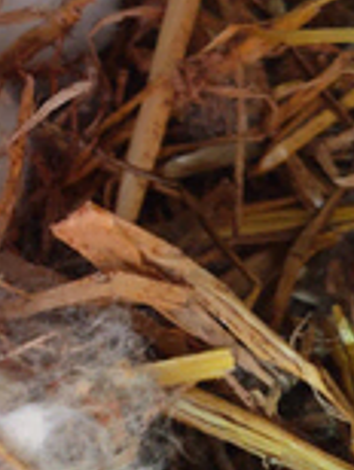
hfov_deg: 19.8
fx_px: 952
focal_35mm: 70
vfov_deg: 27.2
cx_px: -72
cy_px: 93
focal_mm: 6.06
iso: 1600
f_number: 1.8
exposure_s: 1/34
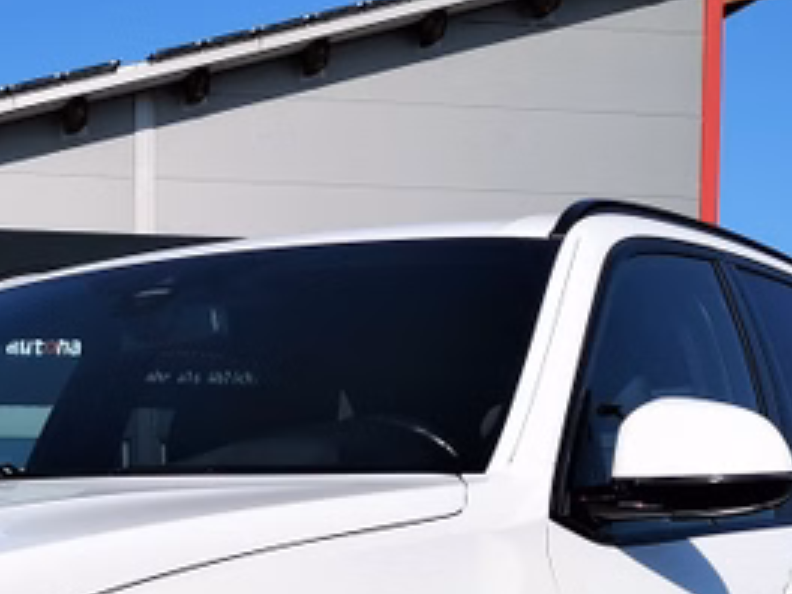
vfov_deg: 14.8
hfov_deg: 20.3
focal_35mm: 94
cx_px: 12
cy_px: 858
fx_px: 2151
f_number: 1.8
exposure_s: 1/4630
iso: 50
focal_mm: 5.58
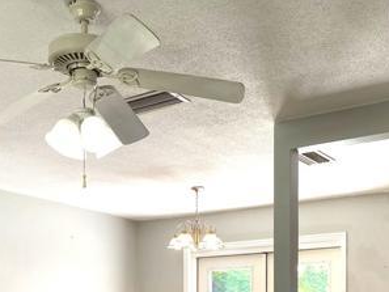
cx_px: 164
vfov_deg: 24.5
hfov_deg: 34.3
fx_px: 630
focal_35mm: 56
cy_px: 313
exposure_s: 1/120
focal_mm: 4.25
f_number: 1.8
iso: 50
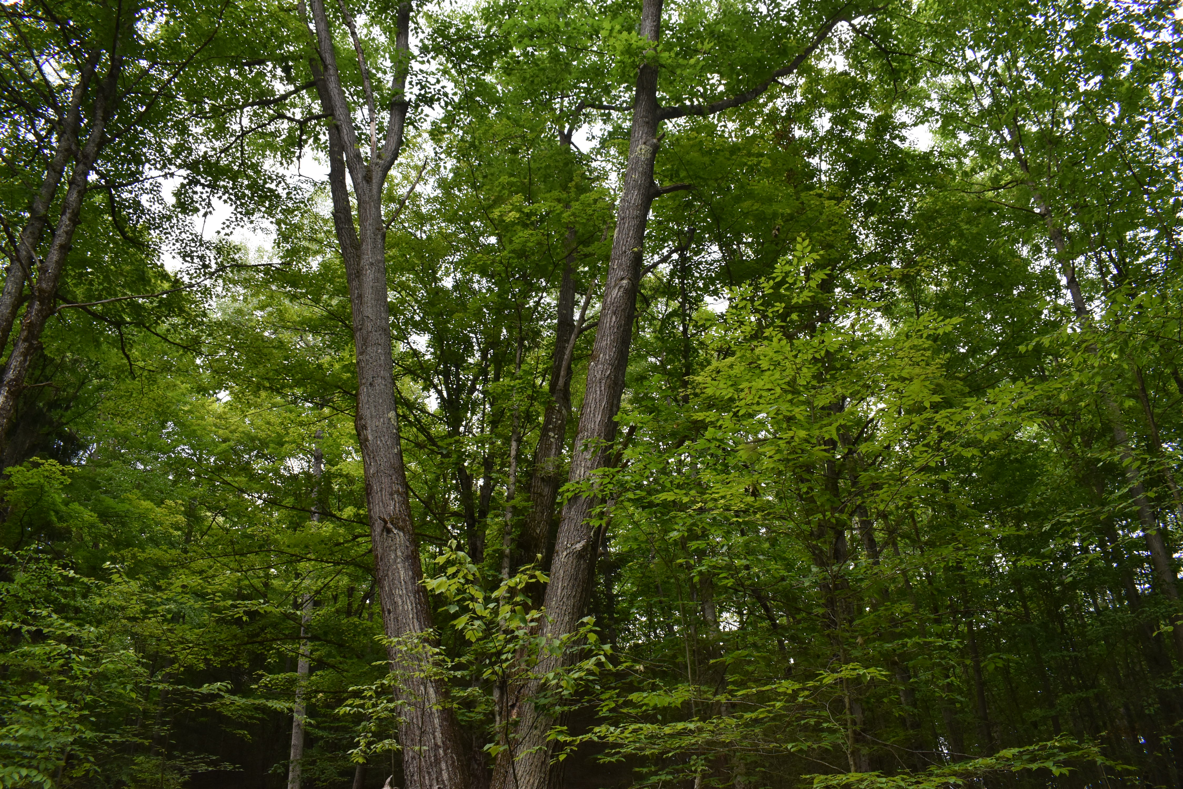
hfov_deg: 67.4
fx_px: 887
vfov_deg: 48.0
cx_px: 592
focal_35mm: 27
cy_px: 394
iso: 400
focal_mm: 18
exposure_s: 1/200
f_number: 7.1
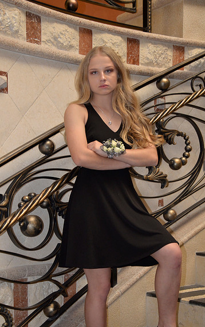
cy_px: 162
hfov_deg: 18.3
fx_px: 635
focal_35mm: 71
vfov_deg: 29.0
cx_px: 96
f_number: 4.2
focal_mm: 46
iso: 800
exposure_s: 1/30
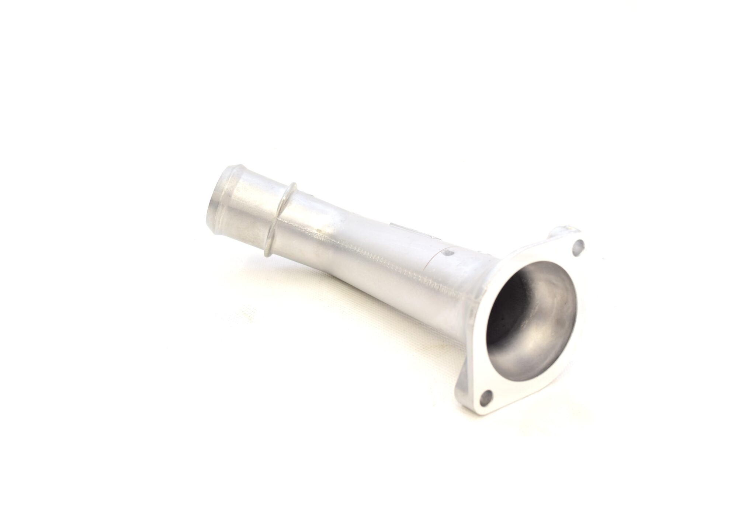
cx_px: 378
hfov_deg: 46.4
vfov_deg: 31.9
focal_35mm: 42
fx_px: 883
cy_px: 252
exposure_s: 1/160
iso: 400
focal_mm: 28
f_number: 6.3
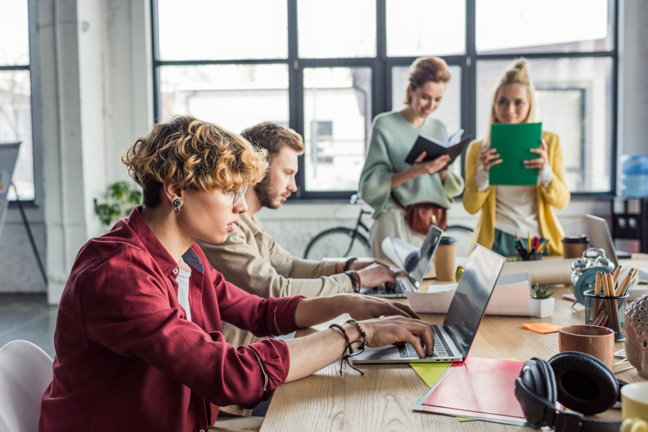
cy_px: 216
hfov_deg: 54.4
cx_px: 324
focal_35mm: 35
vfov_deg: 37.9
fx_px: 630
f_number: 3.2
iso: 640
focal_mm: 35
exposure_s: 1/160
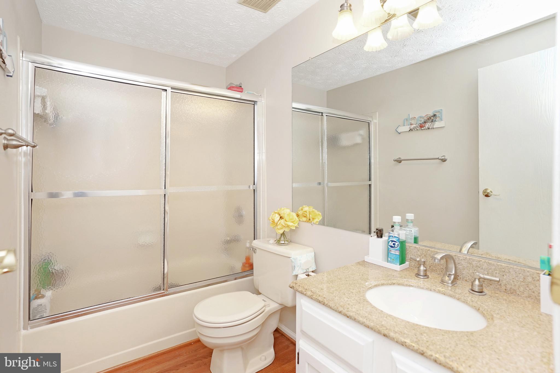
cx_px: 280
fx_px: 264
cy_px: 186
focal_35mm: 17
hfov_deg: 93.3
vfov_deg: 70.4
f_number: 4
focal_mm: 17
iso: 800
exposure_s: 1/160
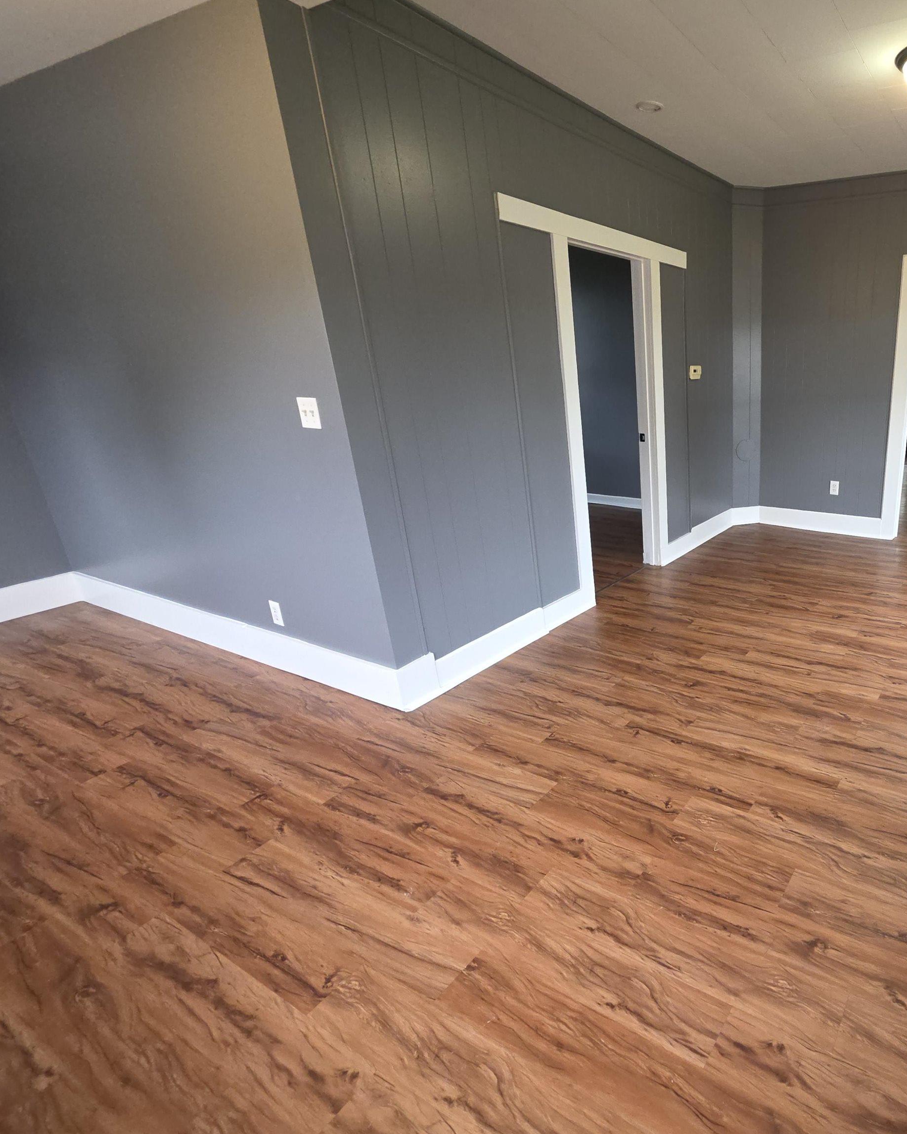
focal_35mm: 17
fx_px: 571
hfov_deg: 69.4
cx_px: 727
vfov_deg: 89.6
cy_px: 568
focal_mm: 2.2
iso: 200
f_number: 1.9
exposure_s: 1/60
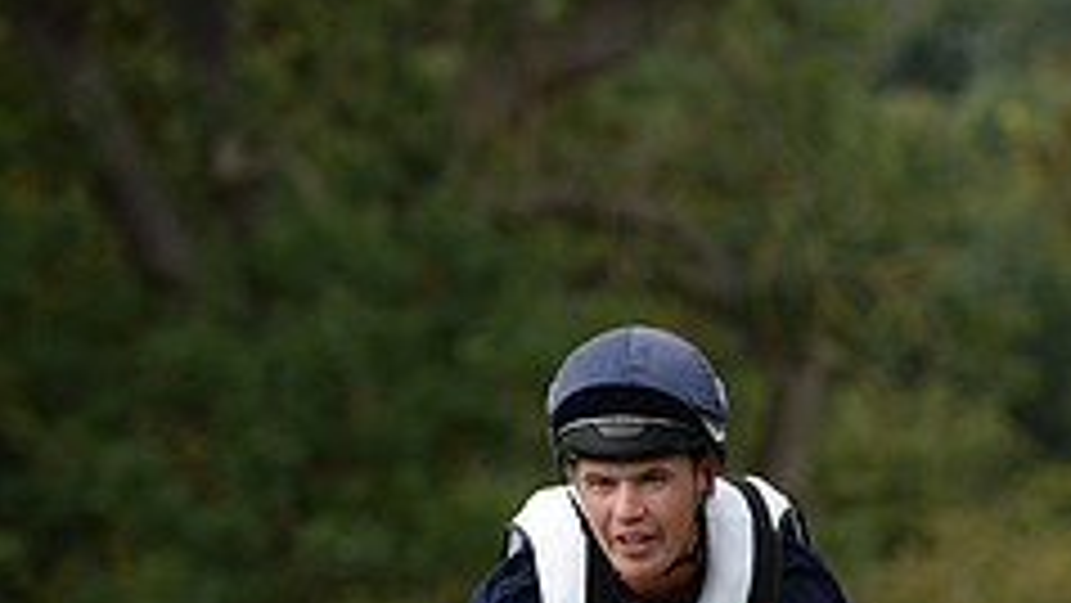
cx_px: 788
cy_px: 1188
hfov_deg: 3.3
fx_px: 18861
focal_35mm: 664
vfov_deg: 1.8
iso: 1000
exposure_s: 1/1000
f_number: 7.1
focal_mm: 260
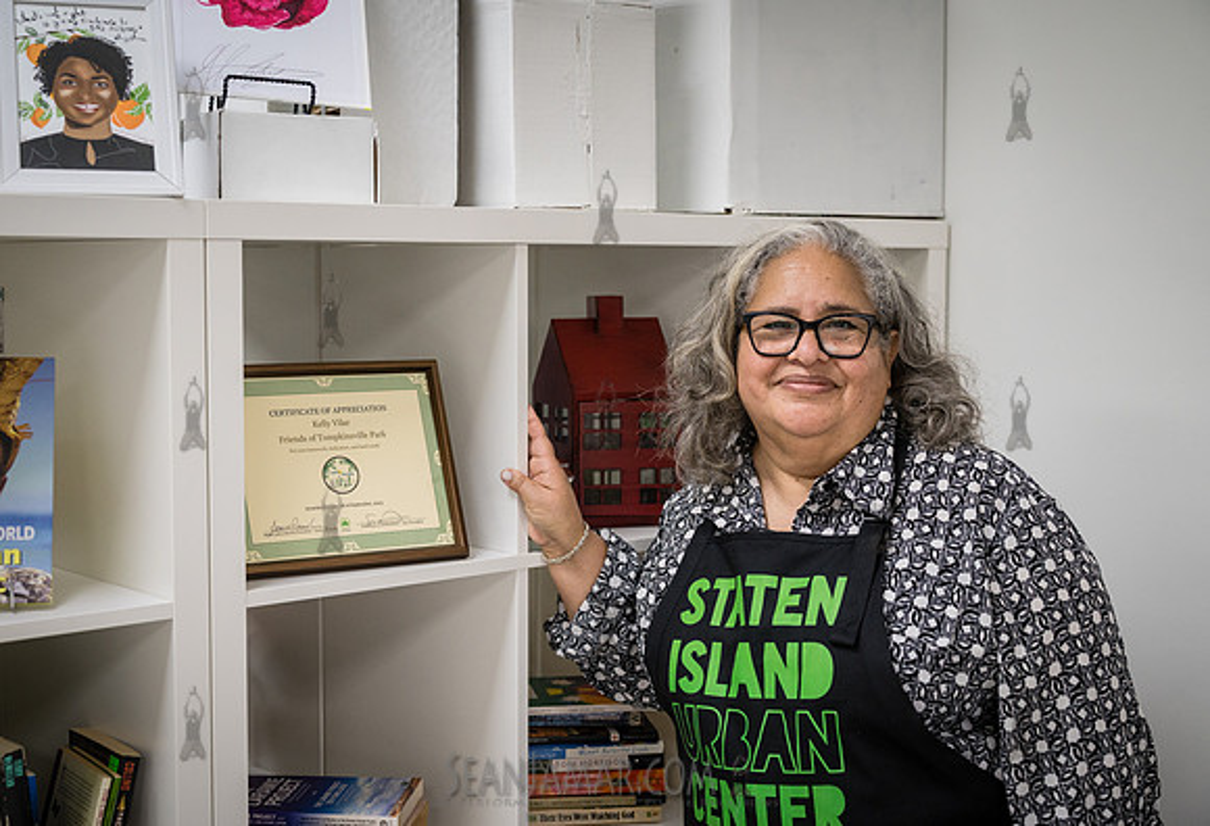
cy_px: 413
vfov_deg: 27.5
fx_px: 1689
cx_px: 589
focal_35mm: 50
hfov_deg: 39.4
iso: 2000
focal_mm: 49
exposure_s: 1/400
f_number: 3.5
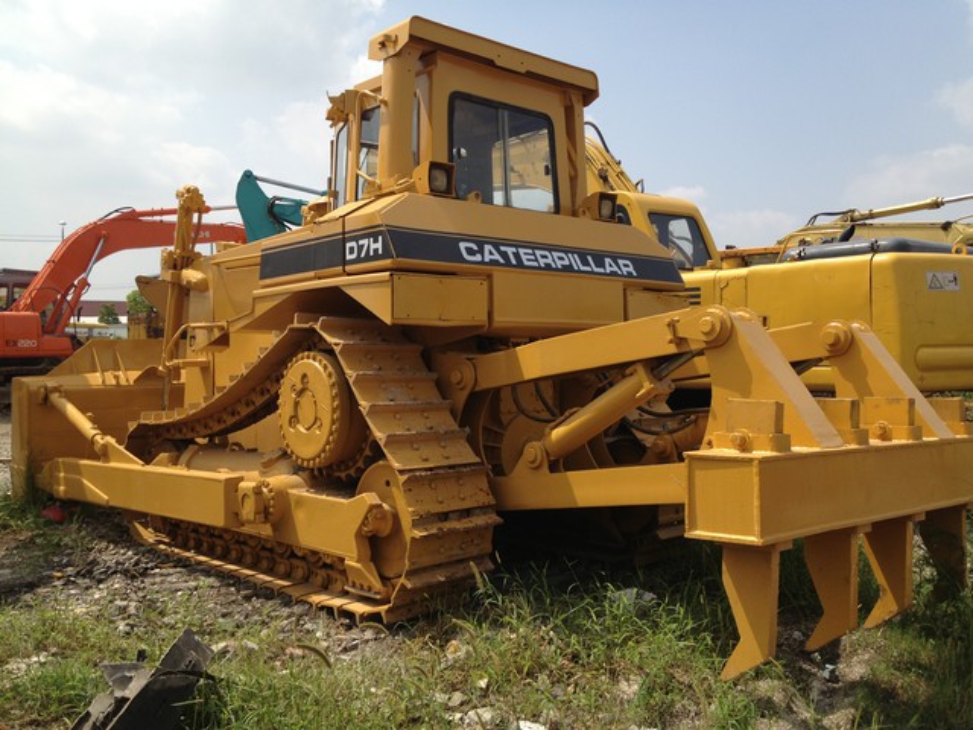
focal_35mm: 35
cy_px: 365
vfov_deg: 40.7
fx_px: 984
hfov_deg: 52.6
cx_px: 486
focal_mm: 4.28
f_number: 2.4
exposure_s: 1/1783
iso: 50
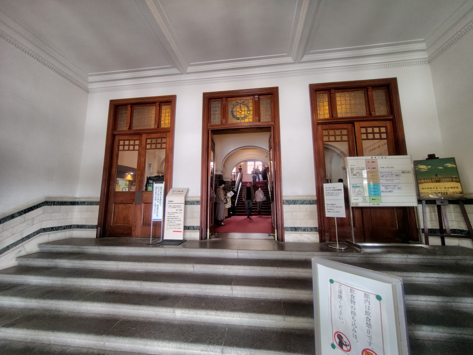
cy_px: 178
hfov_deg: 106.2
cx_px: 236
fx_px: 178
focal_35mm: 13
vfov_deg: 89.9
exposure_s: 1/60
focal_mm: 2.16
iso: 618
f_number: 2.2
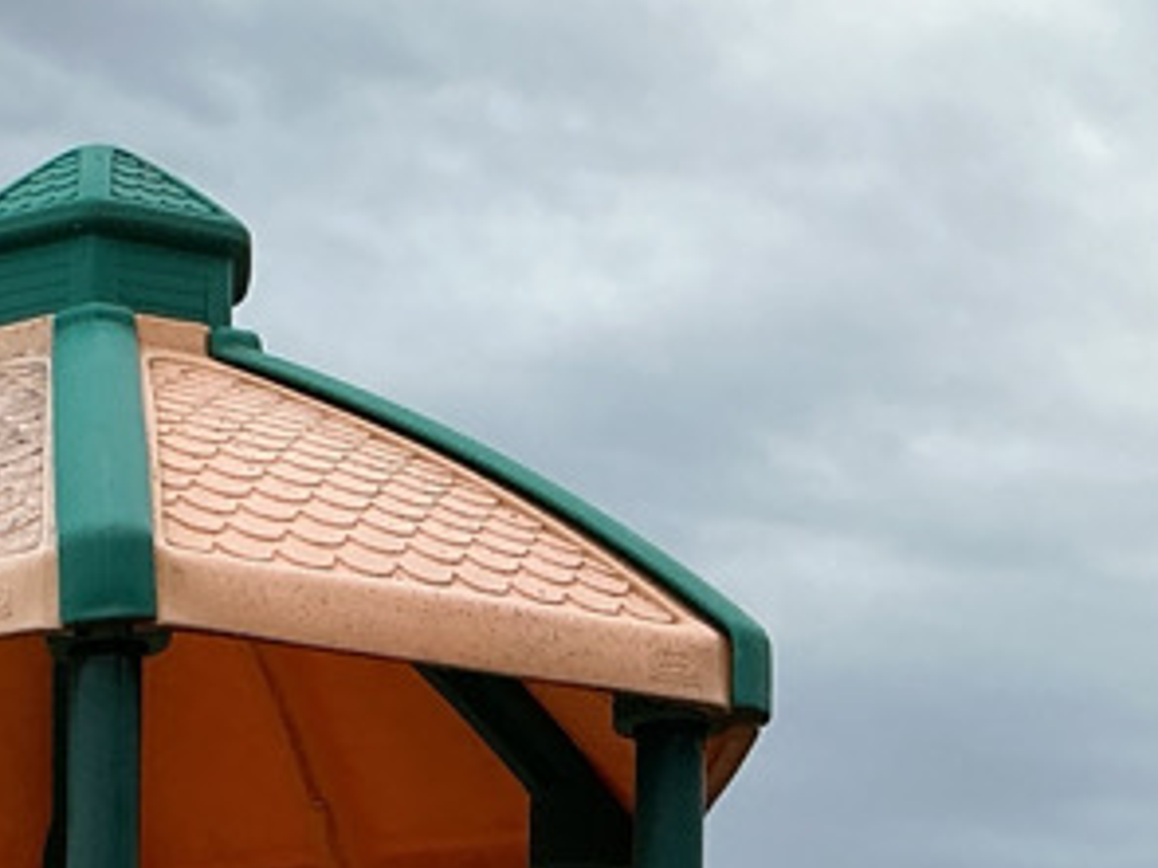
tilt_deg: +2.7
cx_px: -106
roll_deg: +1.0
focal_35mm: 126
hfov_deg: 15.3
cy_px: 1567
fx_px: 4213
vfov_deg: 11.0
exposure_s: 1/1412
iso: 25
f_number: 1.8
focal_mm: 3
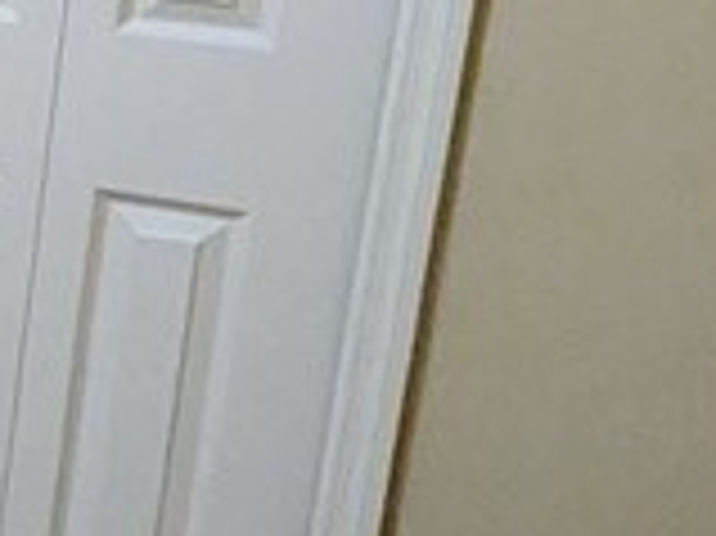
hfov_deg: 12.7
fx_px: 2129
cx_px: -1175
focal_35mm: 103
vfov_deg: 14.2
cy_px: 72
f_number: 2.2
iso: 490
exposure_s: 1/60
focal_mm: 2.35
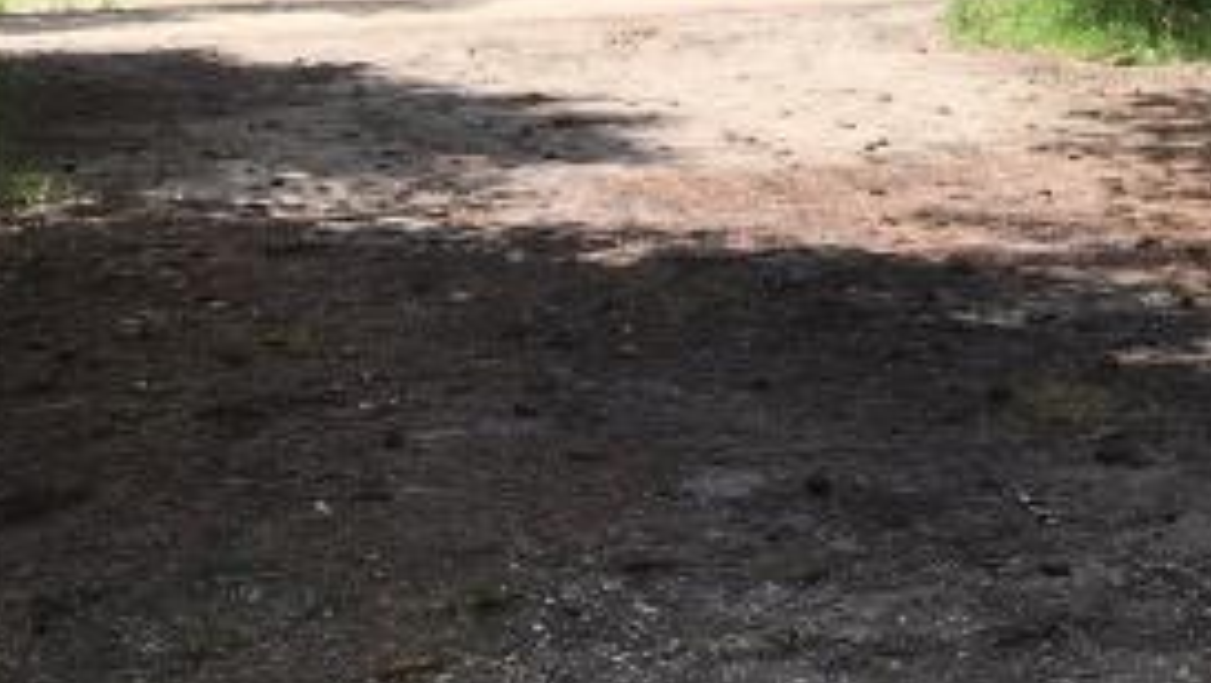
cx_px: 1105
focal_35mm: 74
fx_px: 2378
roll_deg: +0.1
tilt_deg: -5.7
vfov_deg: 16.2
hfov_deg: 27.5
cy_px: 84
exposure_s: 1/793
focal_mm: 4.15
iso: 25
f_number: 2.2
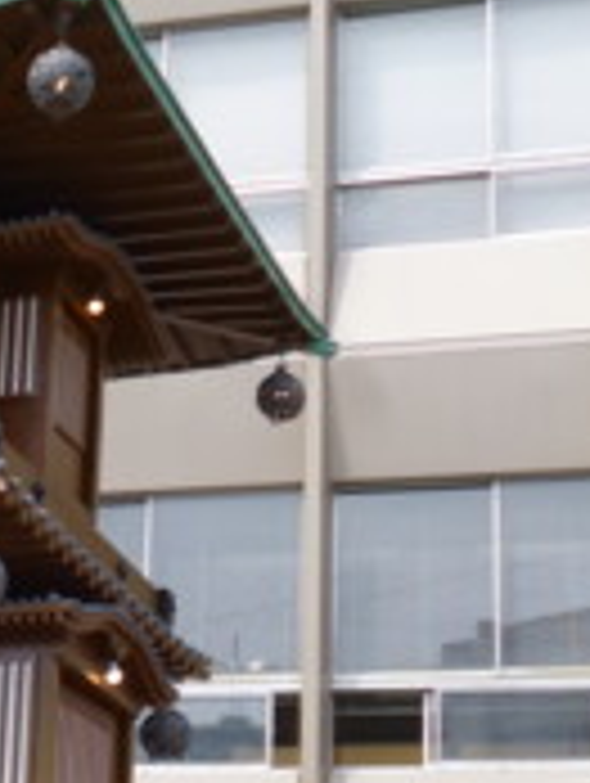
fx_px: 2108
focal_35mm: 93
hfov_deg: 15.3
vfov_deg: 20.6
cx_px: -131
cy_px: 724
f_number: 3.1
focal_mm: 6.4
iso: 100
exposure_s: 1/640
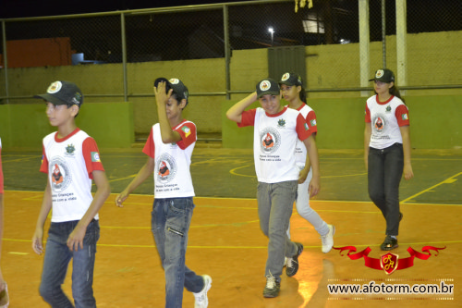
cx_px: 231
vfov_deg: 18.9
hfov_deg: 28.1
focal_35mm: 72
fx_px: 924
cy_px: 154
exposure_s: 1/60
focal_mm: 48
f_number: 4.8
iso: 3200
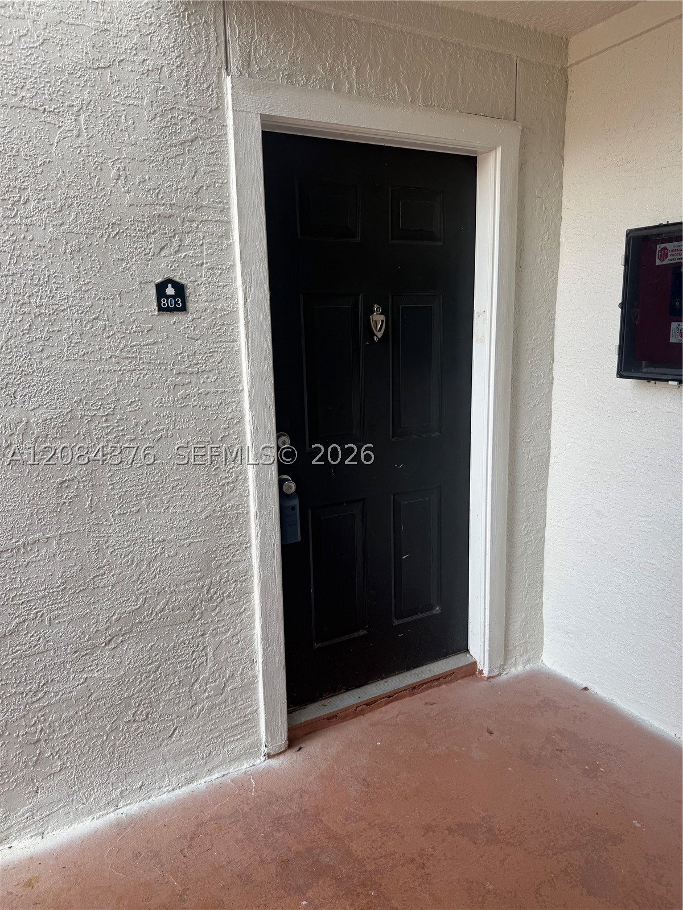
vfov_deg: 71.6
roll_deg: +0.5
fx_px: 631
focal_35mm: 24
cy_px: 455
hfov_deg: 56.8
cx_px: 342
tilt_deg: -11.4
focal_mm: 6.76
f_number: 1.78
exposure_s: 1/262
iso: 64
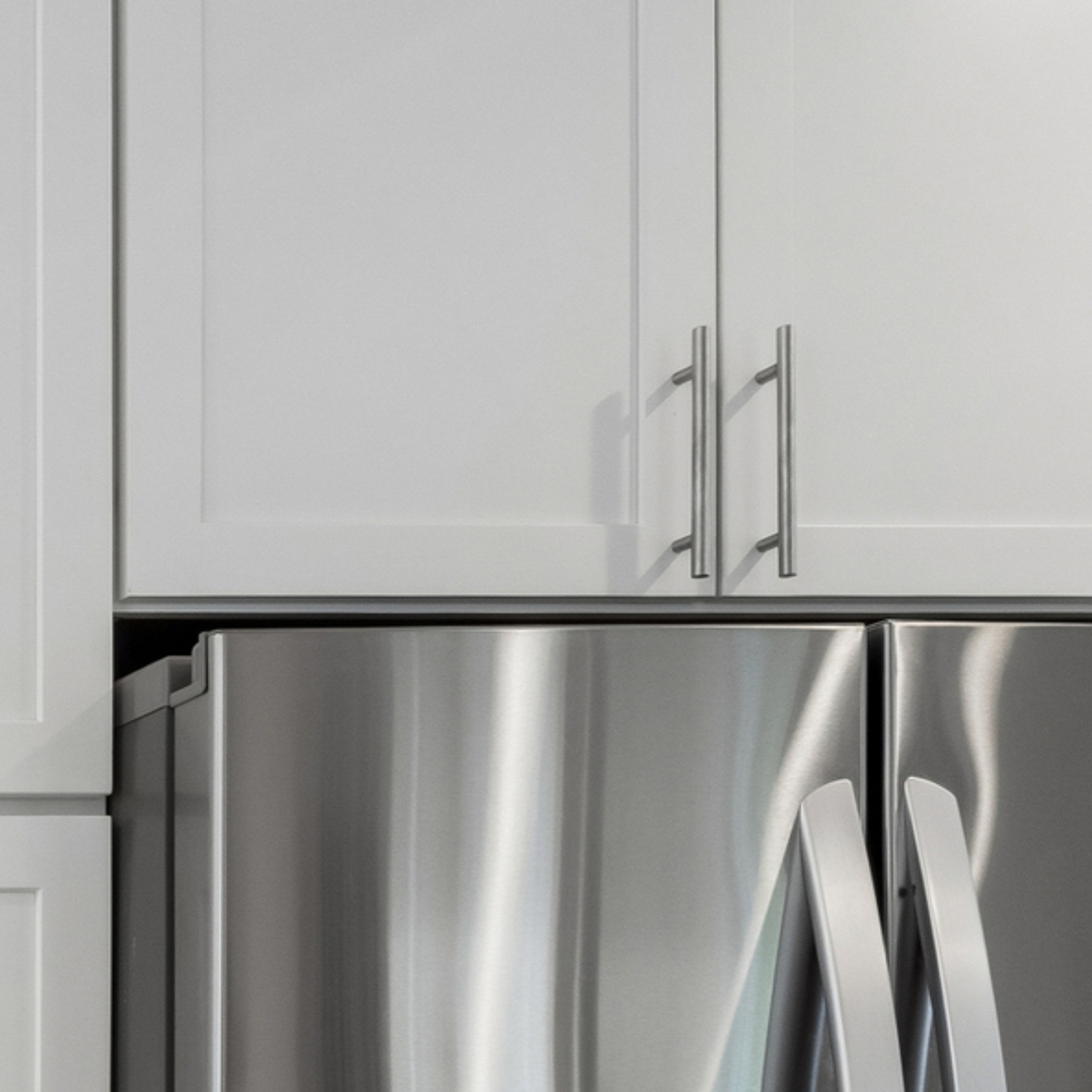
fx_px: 2497
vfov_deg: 22.8
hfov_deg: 19.0
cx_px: -860
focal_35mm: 70
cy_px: 1289
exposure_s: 1/13
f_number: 13
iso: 400
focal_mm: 15.9
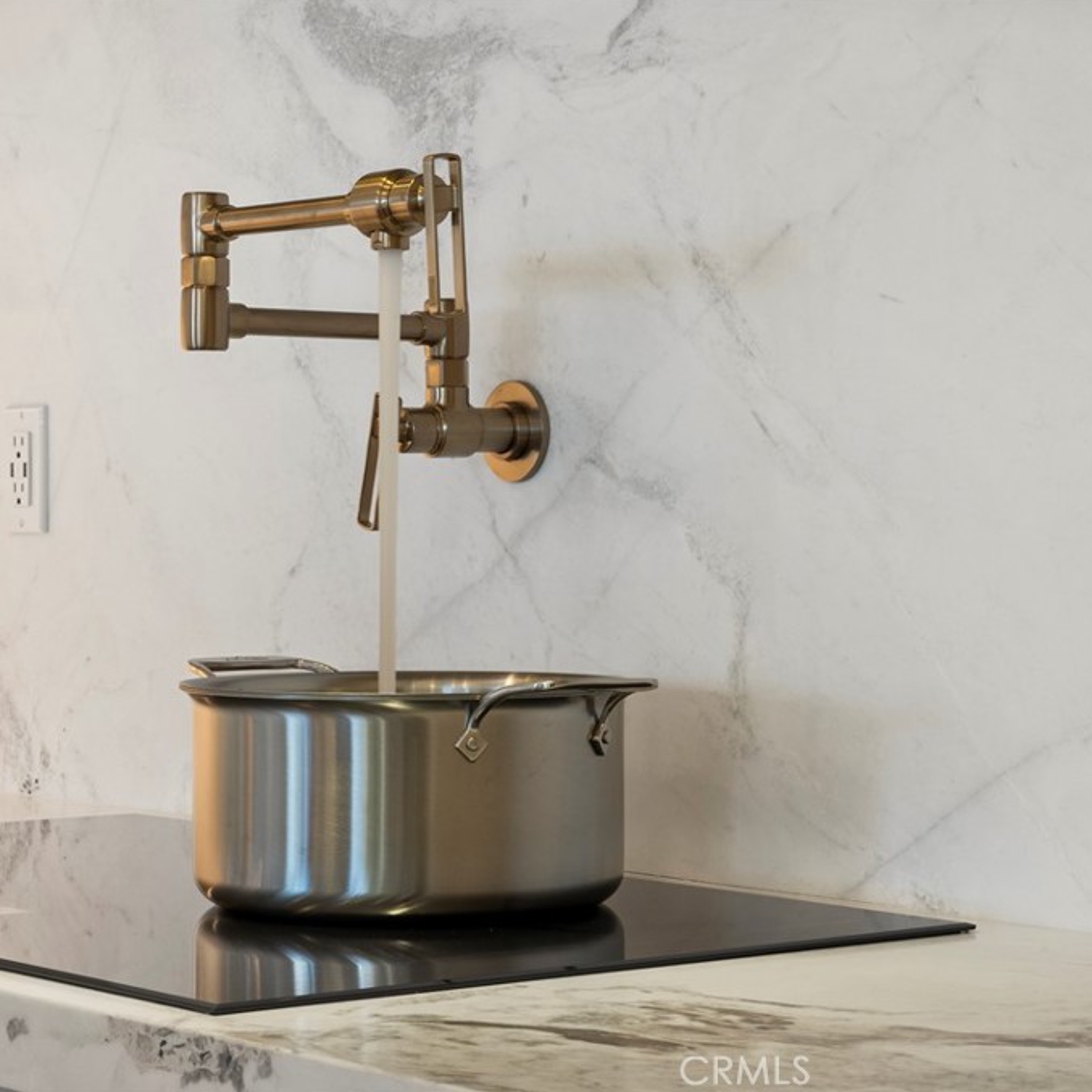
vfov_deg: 19.3
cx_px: 400
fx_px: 3212
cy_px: 543
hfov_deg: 19.3
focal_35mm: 90
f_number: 22
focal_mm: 70
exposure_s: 3.2
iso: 100
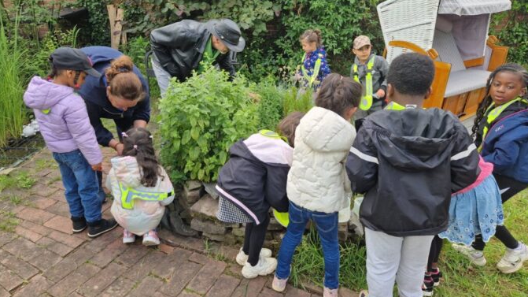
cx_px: 259
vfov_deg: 44.2
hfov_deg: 71.9
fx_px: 364
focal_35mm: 26
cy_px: 128
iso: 50
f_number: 1.8
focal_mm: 5.4
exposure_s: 1/228
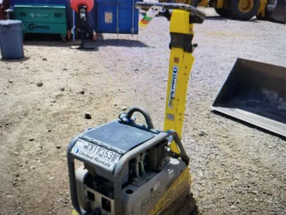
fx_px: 215
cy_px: 108
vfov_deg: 53.1
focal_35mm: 26
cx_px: 143
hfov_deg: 67.3
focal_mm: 5.1
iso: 100
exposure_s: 1/120
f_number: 1.6
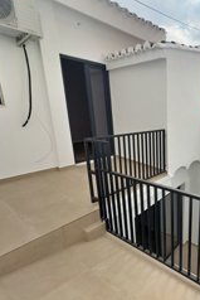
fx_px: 183
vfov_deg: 78.4
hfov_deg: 51.3
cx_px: 176
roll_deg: -0.4
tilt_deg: -13.6
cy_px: 160
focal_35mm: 22
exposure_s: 1/997
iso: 50
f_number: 2.2
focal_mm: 2.22
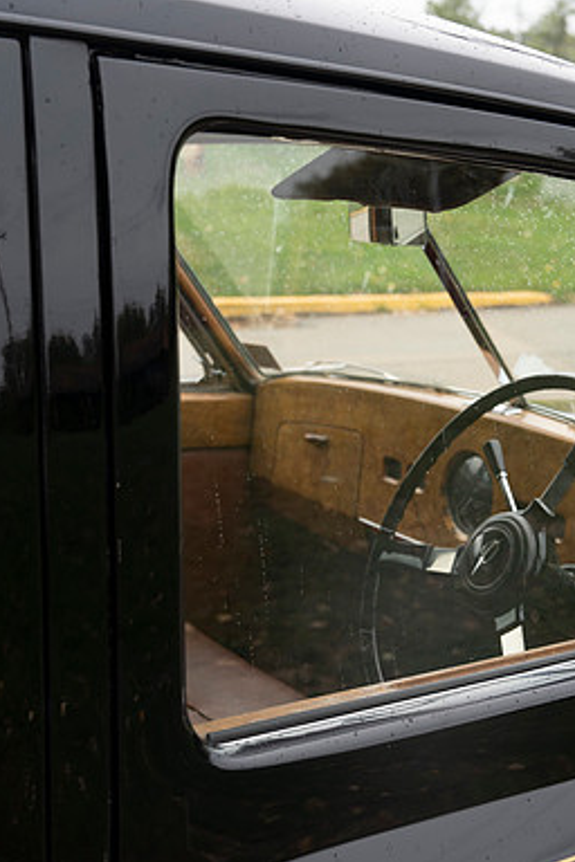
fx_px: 1485
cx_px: 460
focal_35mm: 62
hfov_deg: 21.6
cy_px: 432
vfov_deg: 32.4
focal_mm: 41
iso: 200
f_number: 5.6
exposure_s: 1/160
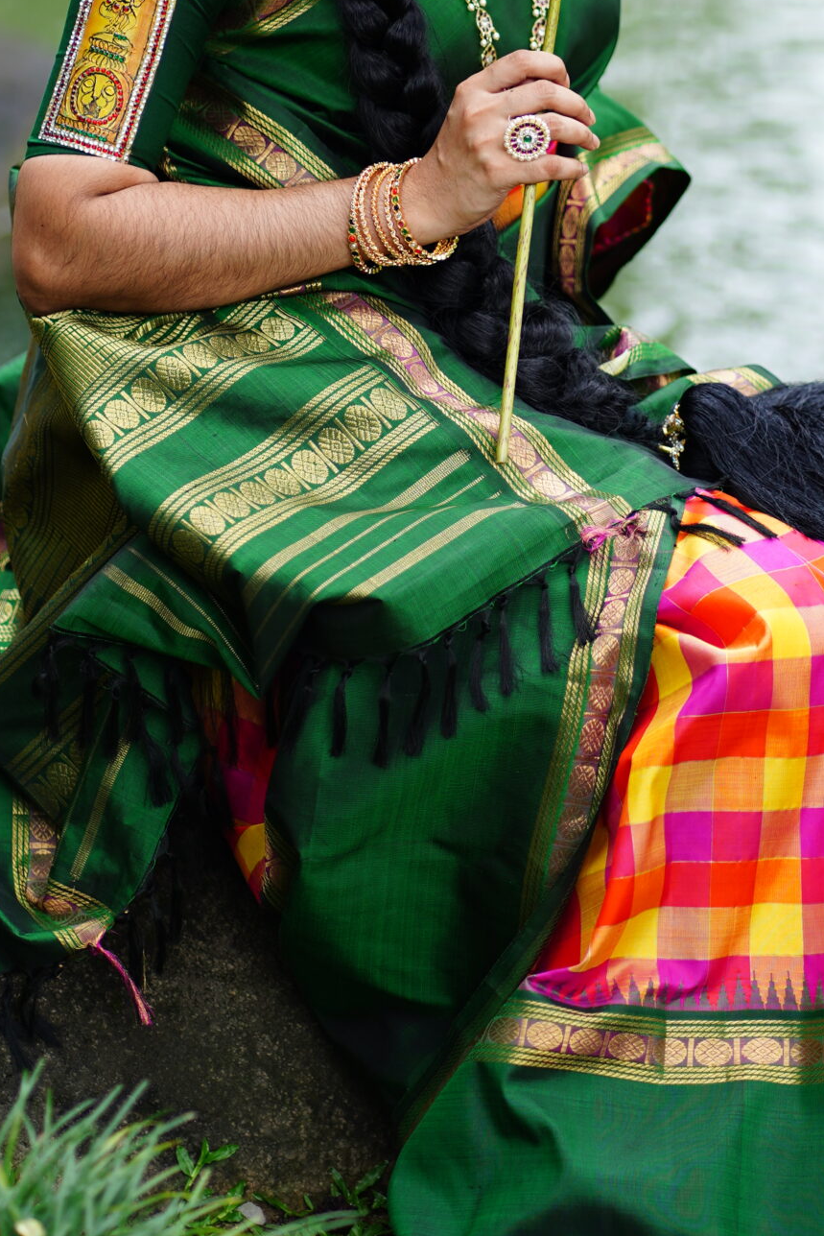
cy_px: 208
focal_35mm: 169
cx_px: 471
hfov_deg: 8.1
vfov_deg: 12.1
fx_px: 5800
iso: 160
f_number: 2
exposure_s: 1/320
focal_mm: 85
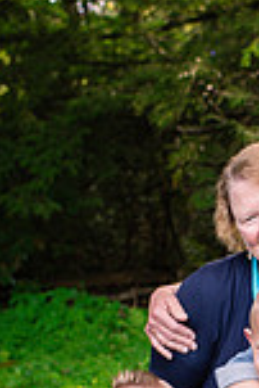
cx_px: 359
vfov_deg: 18.8
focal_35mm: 104
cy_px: 427
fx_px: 1120
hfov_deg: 12.7
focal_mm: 35
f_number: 3.5
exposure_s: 1/400
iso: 800
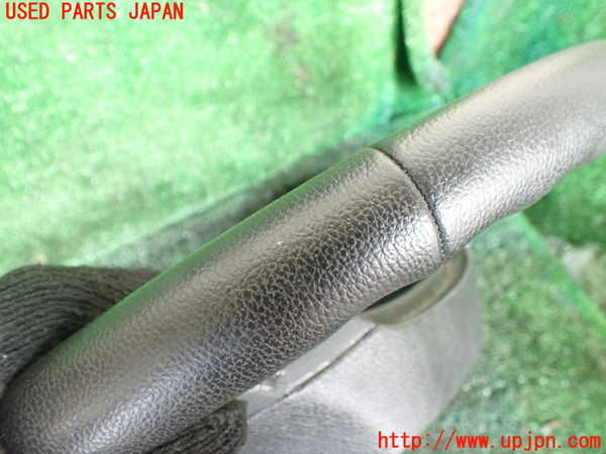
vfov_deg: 46.8
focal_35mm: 30
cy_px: 227
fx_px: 525
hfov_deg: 60.0
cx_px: 303
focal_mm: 5.4
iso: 800
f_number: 2.3
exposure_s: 1/100
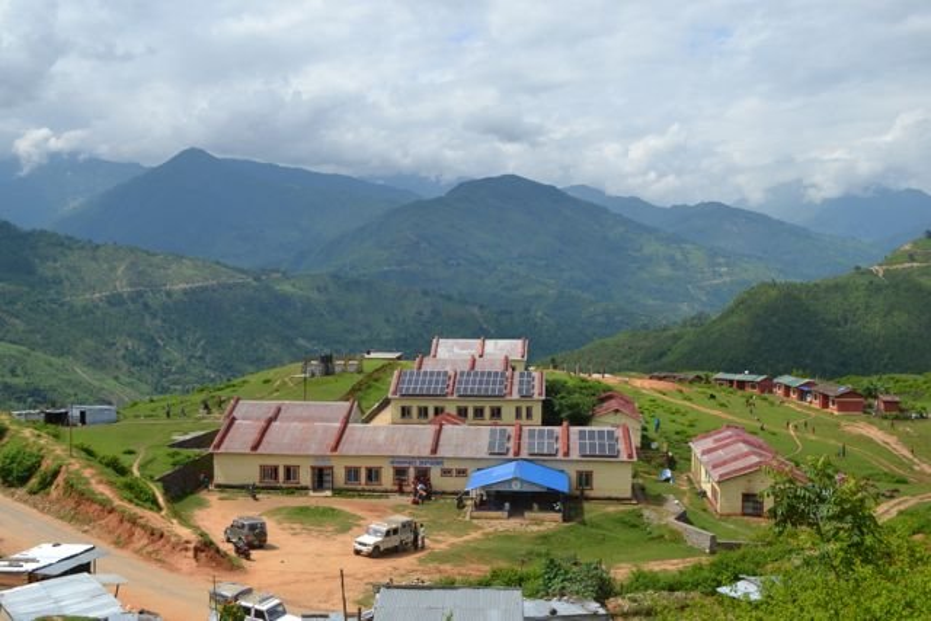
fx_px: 1009
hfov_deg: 49.5
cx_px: 466
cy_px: 310
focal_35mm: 39
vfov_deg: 34.2
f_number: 8
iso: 100
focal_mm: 26
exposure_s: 1/250
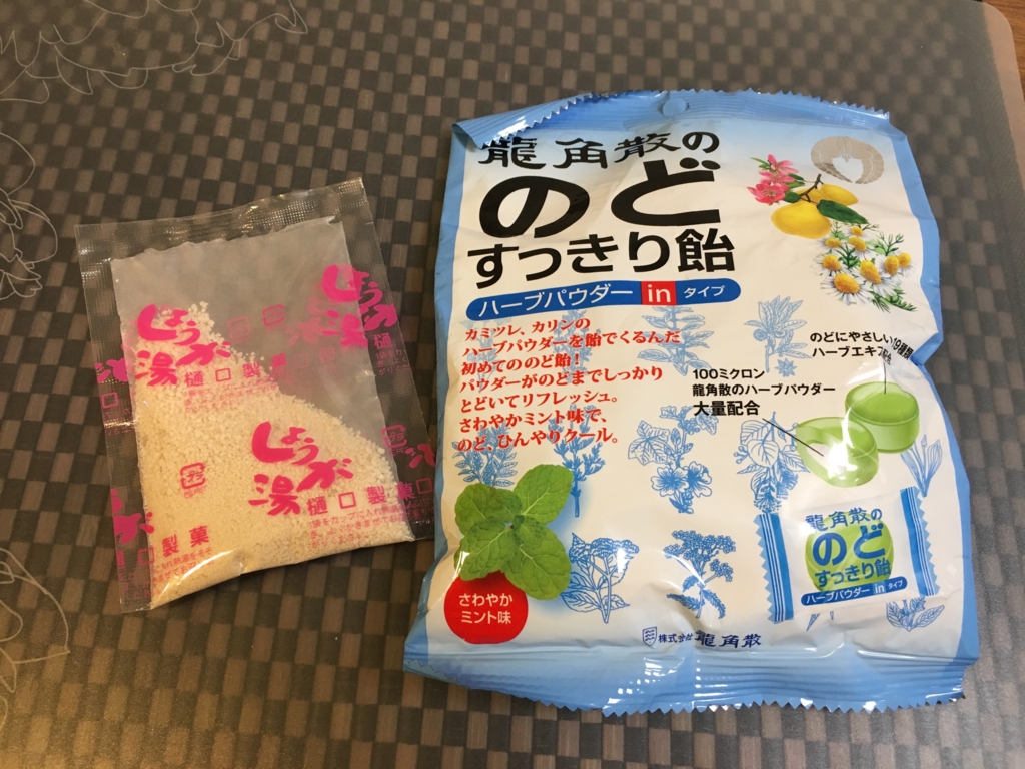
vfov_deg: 48.2
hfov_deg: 61.7
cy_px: 384
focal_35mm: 29
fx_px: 859
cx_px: 512
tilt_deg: -67.3
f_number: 2.2
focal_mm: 4.15
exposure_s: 1/30
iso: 100
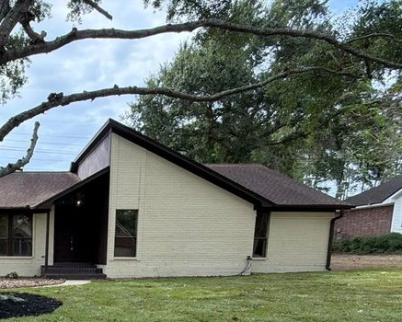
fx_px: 381
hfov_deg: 46.3
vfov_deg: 41.4
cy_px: 302
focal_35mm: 32
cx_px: -3
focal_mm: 2.22
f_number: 2.2
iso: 40
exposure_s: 1/502
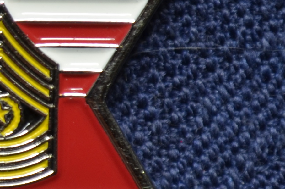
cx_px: -246
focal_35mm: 448
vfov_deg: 3.1
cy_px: 94
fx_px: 3536
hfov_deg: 4.6
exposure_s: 1/6
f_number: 8
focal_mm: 55
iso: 160
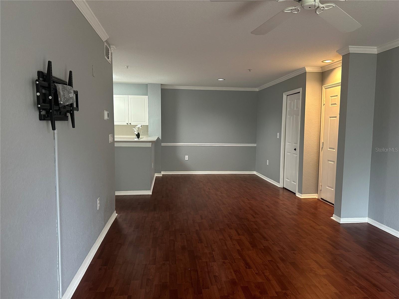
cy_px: 150
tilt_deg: -4.3
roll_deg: -0.9
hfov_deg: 71.6
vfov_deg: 56.8
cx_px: 200
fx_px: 277
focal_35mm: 24
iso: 320
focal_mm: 6.86
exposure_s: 1/60
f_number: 1.78
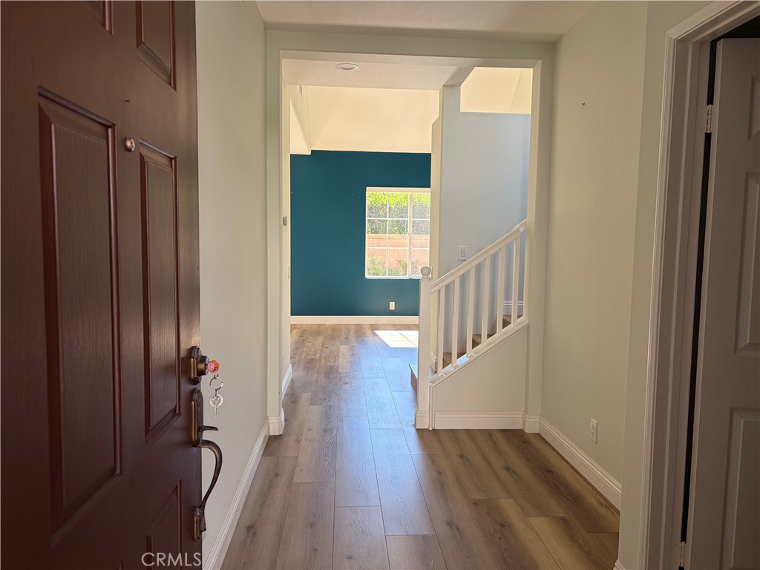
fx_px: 571
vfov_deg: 53.1
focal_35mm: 26
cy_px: 285
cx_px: 380
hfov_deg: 67.3
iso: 50
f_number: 1.6
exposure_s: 1/125
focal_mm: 5.96
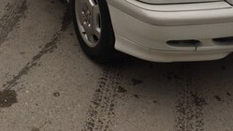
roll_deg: -1.6
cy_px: -36
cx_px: 78
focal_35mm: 63
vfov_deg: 17.9
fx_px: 389
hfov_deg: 33.0
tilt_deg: -16.9
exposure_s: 1/191
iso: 32
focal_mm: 4.15
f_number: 2.2
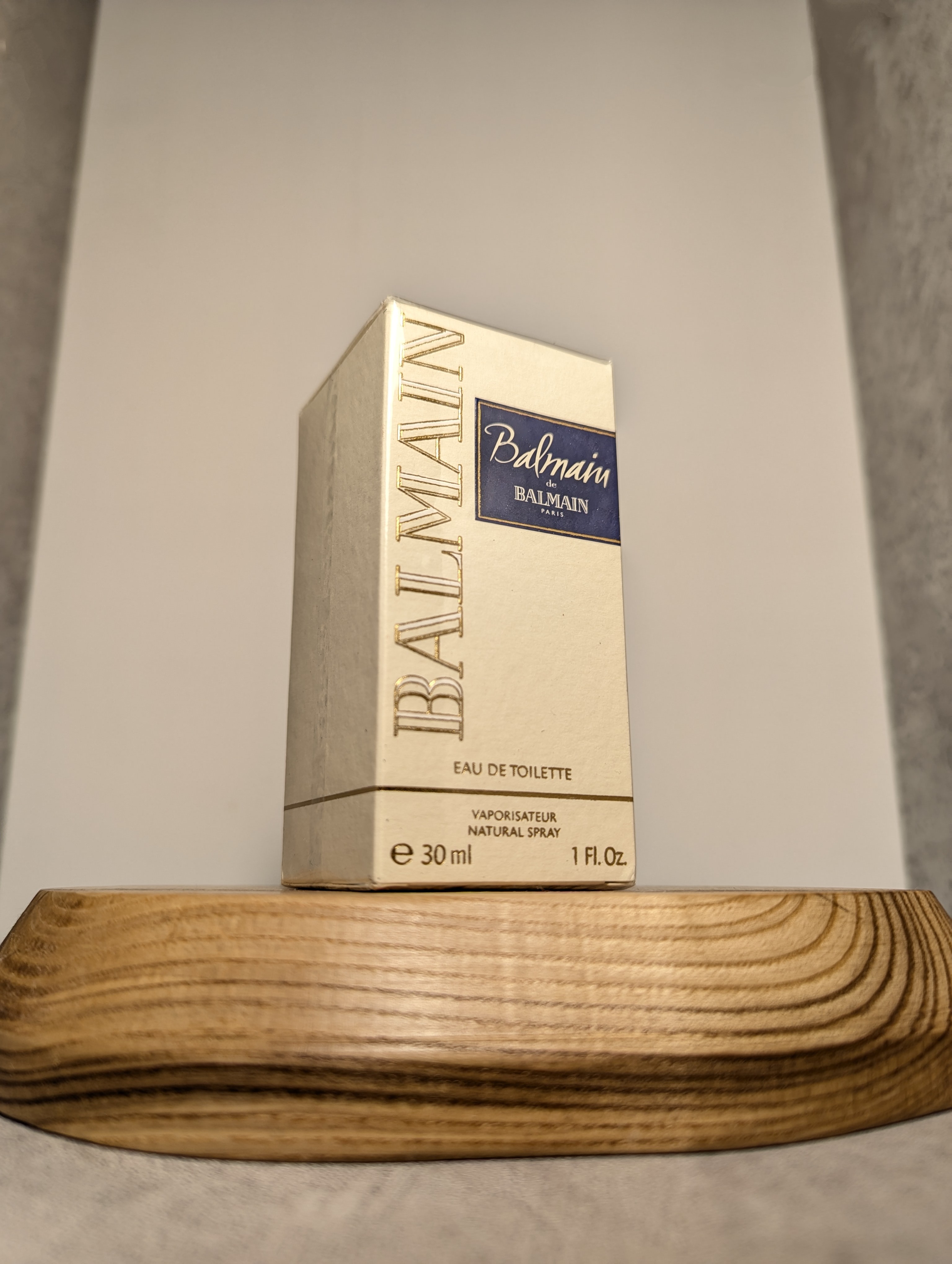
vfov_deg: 71.5
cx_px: 476
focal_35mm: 24
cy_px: 632
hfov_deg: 56.9
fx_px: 878
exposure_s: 1/119
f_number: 1.85
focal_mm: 6.81
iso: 49
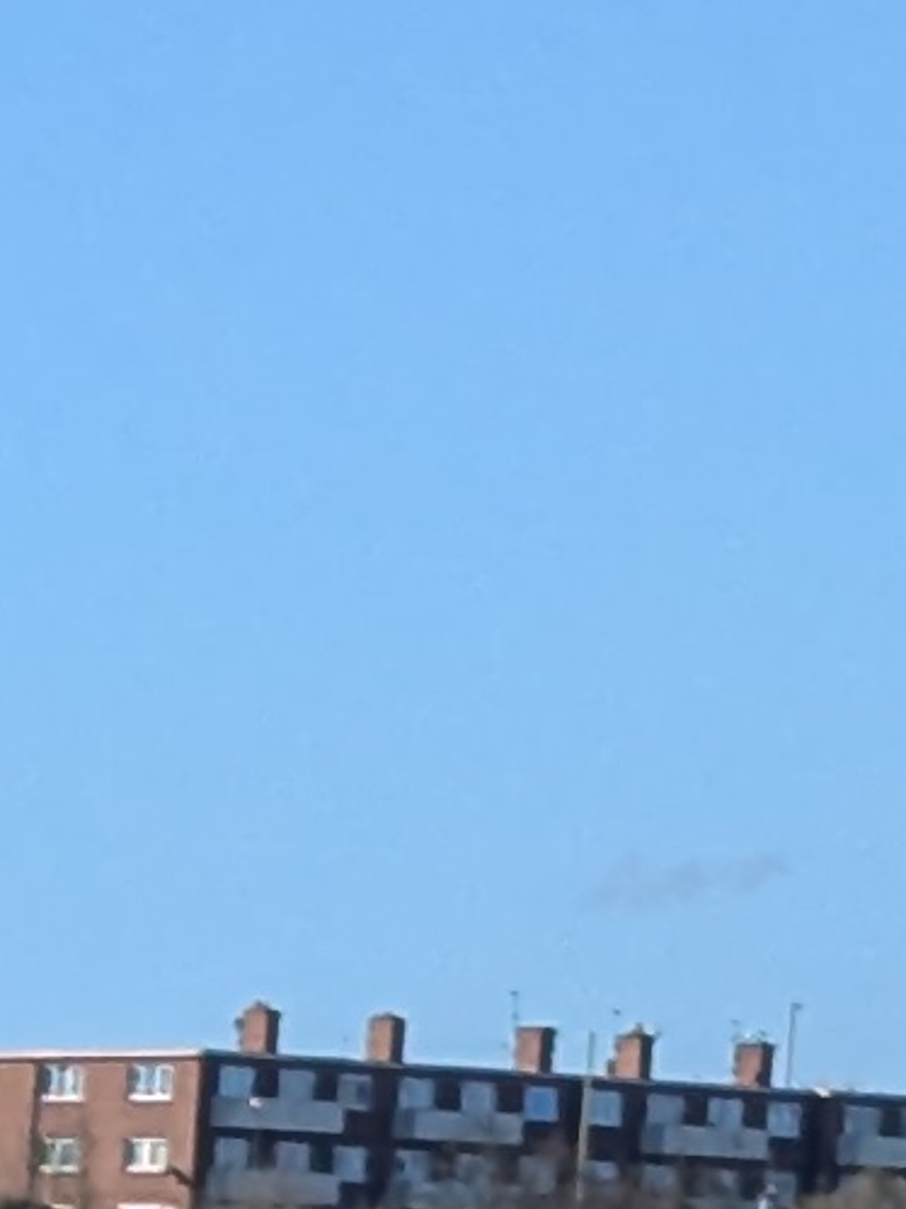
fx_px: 13720
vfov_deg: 4.9
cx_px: -2943
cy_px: 2920
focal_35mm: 393
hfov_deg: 3.6
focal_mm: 6.81
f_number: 1.85
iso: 49
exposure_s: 1/2000
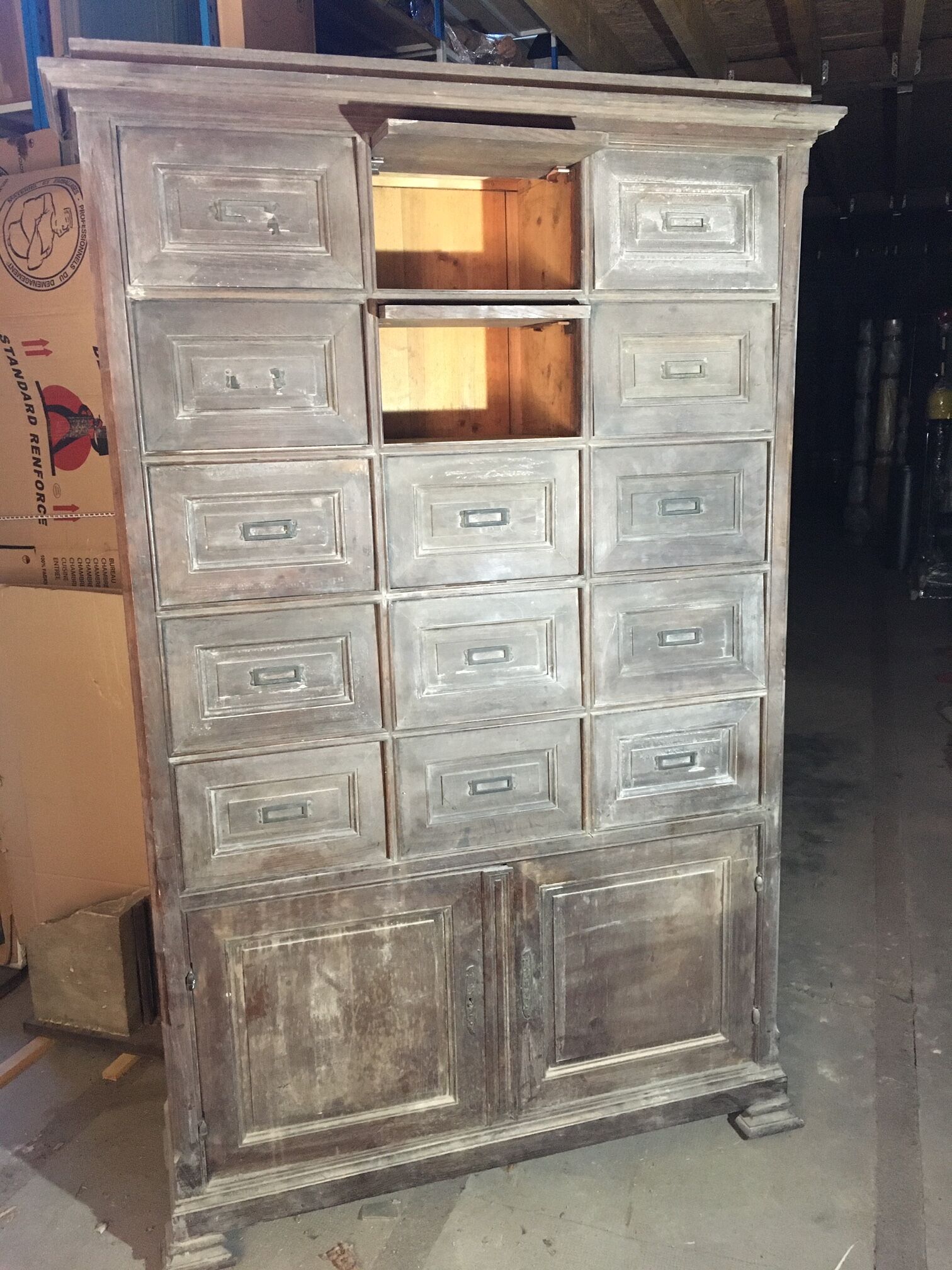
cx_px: 476
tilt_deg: -13.9
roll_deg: +1.0
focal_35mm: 29
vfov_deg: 61.7
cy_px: 635
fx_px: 1063
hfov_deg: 48.2
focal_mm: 4.15
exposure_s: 1/17
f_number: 2.2
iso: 250
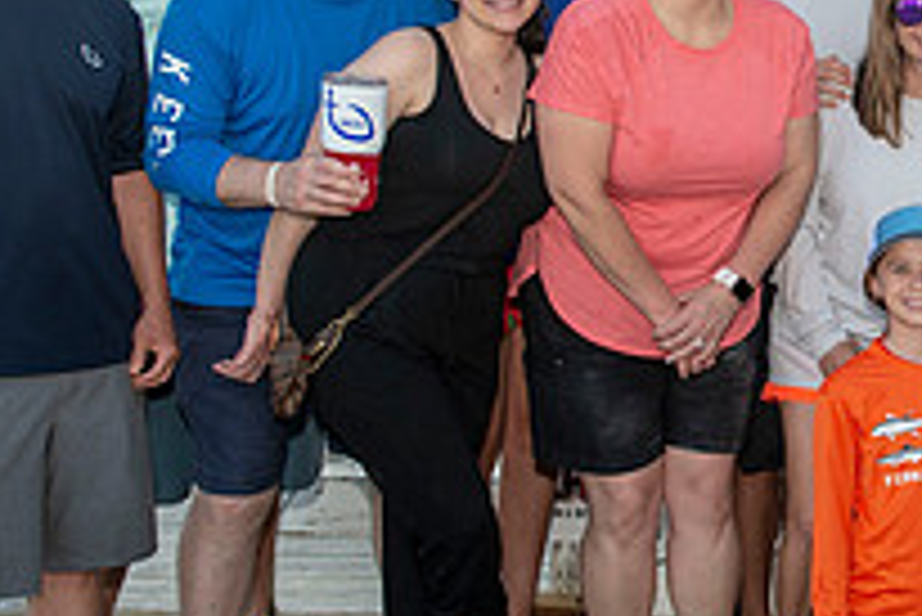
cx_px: 1003
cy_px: 175
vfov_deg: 16.6
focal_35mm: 82
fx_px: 2102
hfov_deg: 23.3
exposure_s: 1/160
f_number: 4.5
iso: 200
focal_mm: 29
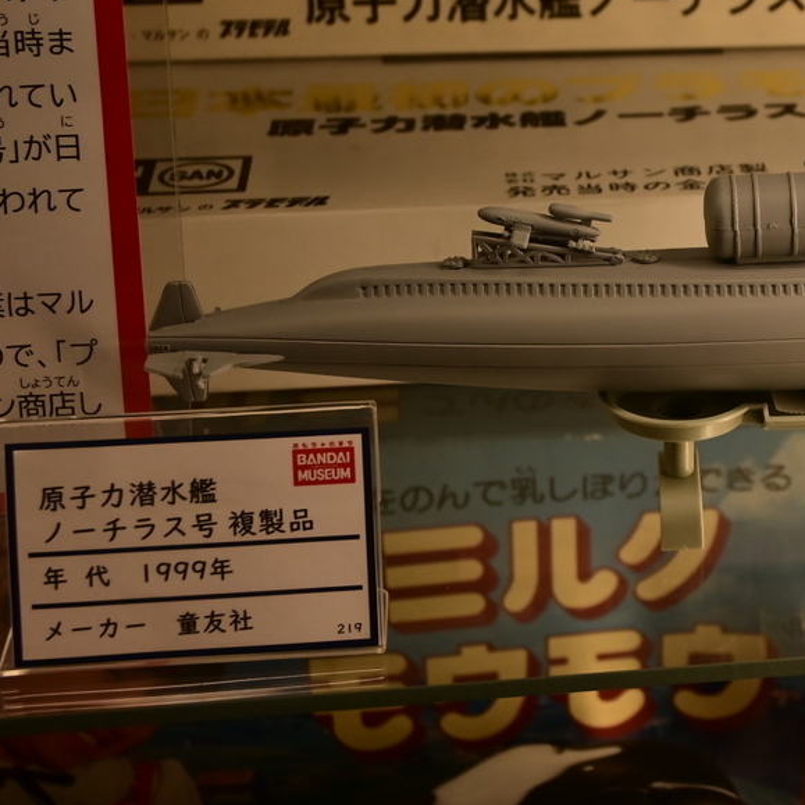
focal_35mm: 74
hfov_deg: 22.5
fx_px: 1947
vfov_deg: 23.3
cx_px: 788
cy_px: 342
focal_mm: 28
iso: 400
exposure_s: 1/160
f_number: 4.5
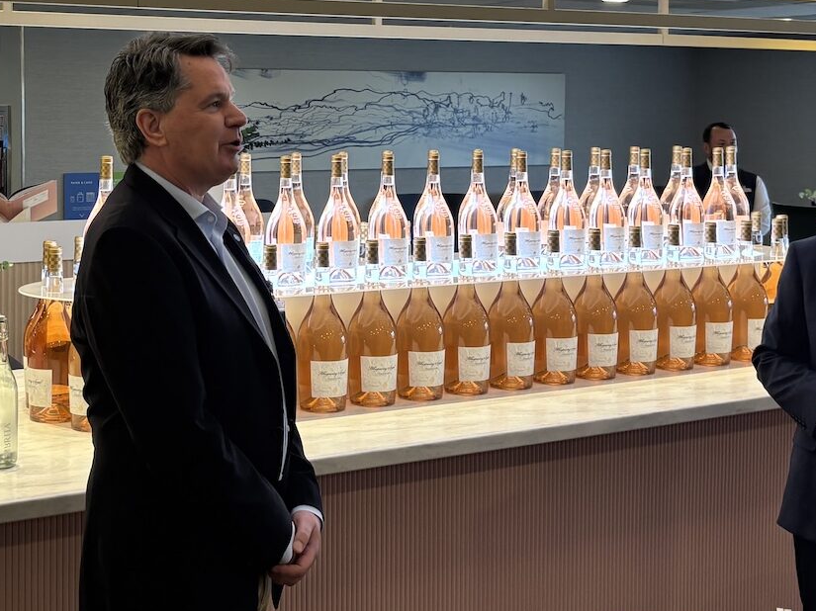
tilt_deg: -2.3
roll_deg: +0.9
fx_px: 872
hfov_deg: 49.8
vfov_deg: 38.6
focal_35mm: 37
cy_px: 265
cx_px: 494
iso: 80
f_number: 1.6
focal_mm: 5.96
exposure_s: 1/50
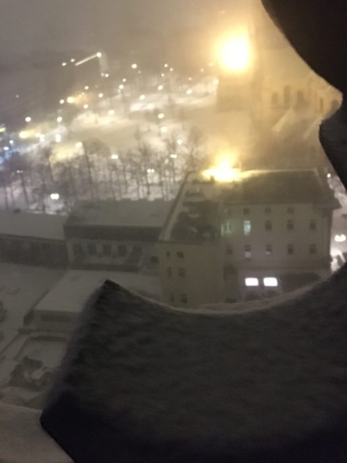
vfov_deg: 48.3
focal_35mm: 38
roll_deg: +6.7
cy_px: 161
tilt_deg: -21.1
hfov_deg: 37.4
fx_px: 508
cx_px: 120
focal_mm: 4.15
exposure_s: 1/17
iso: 2000
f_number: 2.2
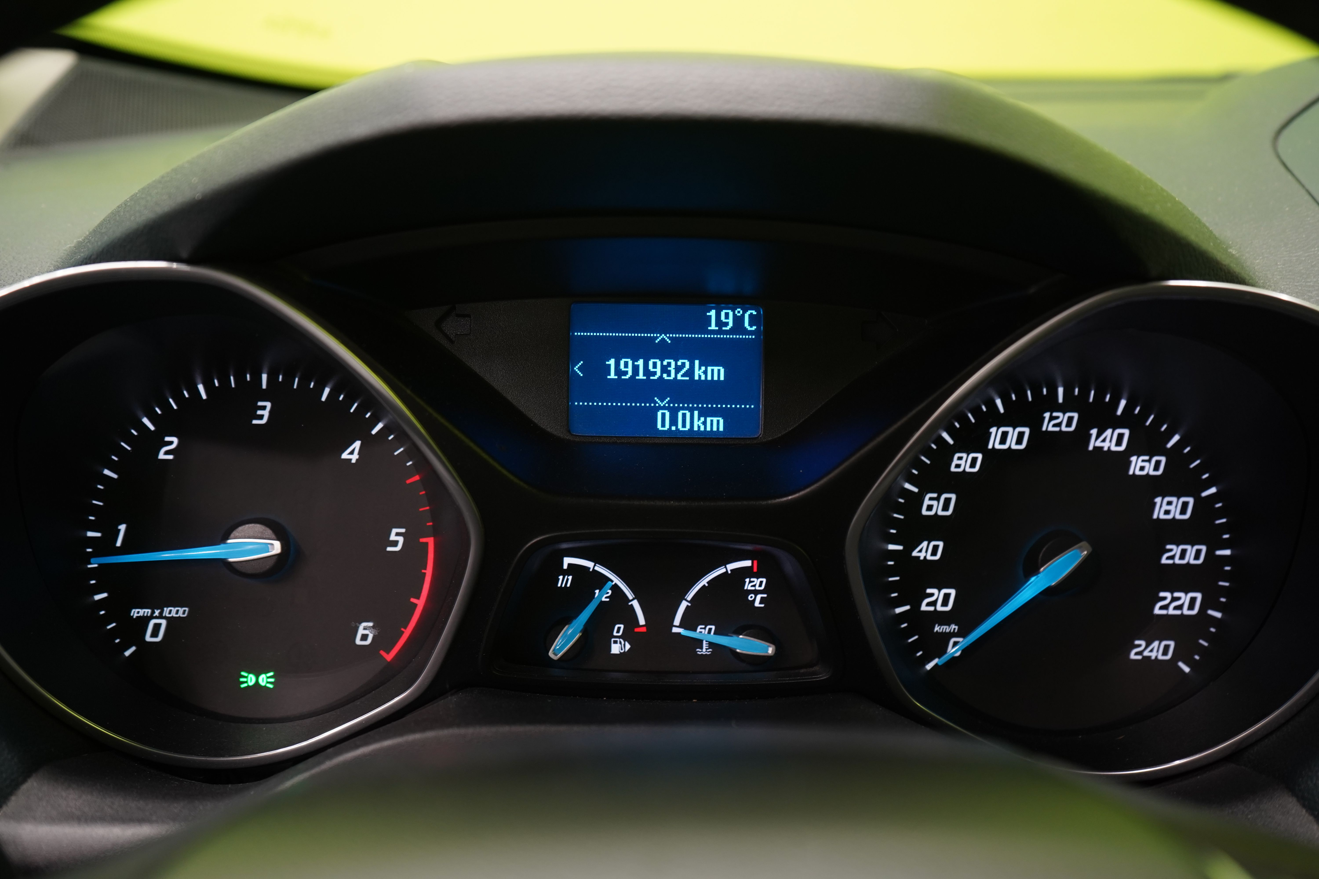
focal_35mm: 42
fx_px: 1539
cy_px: 440
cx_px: 660
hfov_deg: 46.4
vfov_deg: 31.9
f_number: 5.6
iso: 1250
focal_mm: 42
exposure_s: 1/20
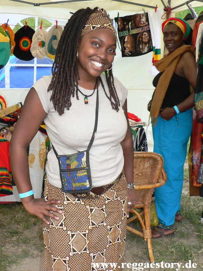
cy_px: 136
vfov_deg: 52.6
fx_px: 274
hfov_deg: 40.7
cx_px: 102
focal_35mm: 35
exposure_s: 1/100
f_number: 2.8
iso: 64
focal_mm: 6
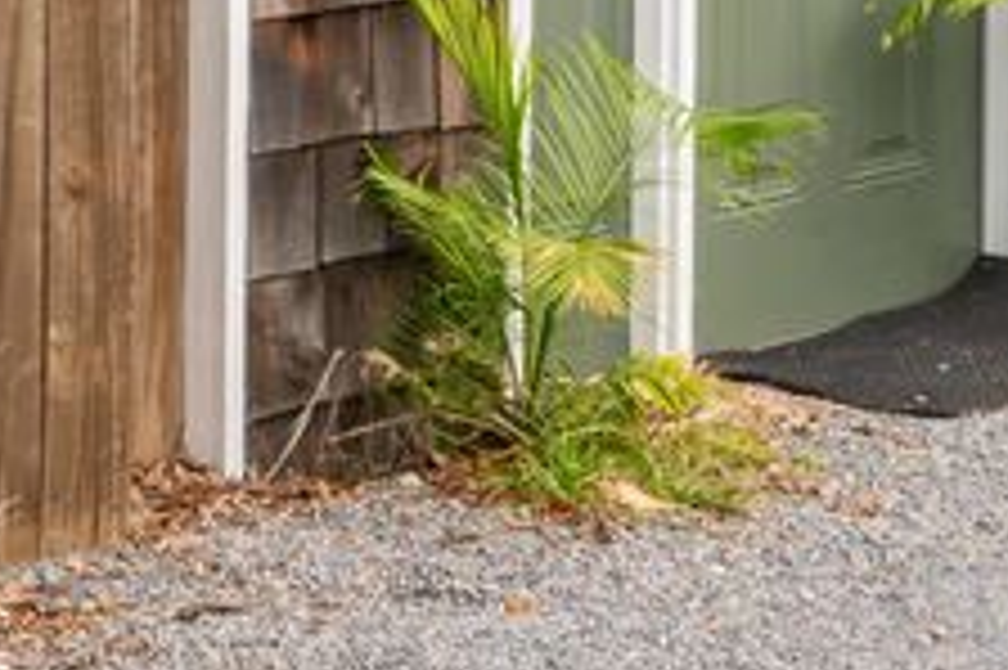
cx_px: 356
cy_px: -662
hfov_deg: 14.4
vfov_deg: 9.1
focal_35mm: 142
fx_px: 3973
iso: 100
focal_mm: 30
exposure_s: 1/160
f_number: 8
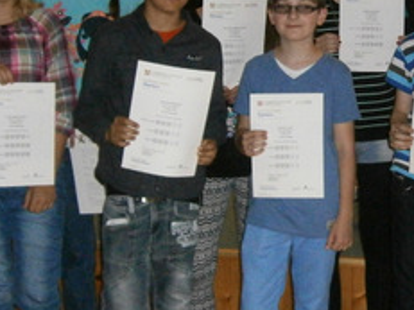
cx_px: 423
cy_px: 94
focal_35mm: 94
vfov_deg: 15.7
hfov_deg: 20.2
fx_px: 1124
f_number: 2.9
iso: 400
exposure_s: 1/250
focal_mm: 5.5
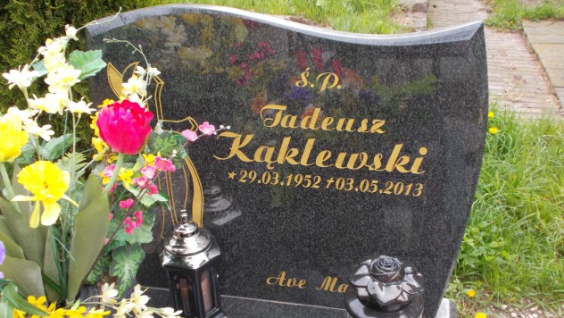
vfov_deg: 27.7
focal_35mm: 43
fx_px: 643
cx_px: 281
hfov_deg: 47.3
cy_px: 178
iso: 160
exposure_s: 1/250
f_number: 3.9
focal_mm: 6.9
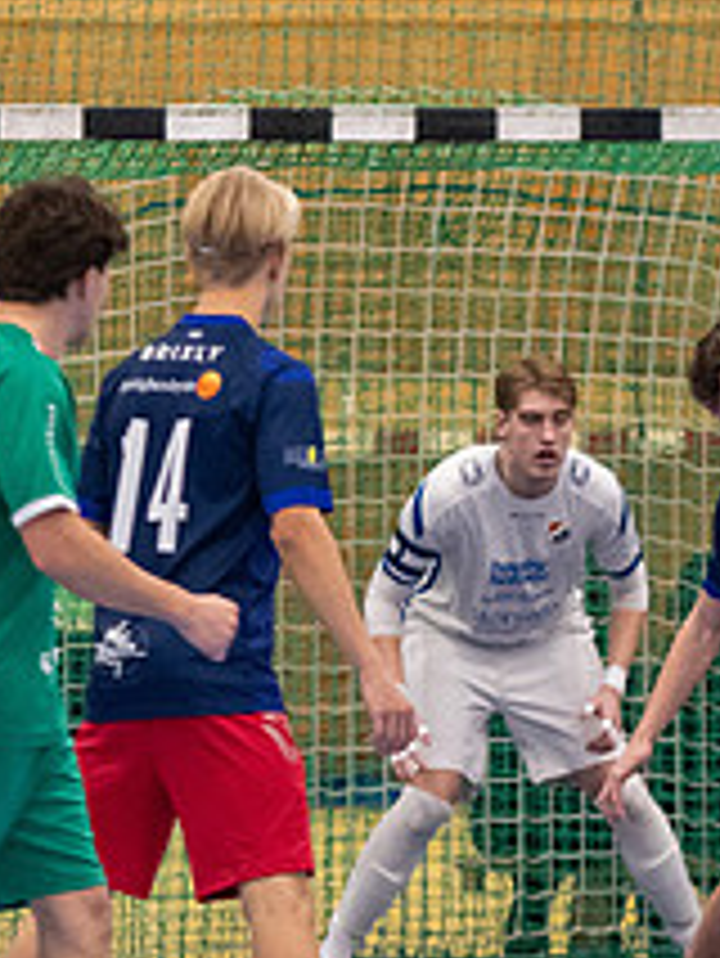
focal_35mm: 636
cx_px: 846
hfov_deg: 2.3
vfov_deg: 3.1
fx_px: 17620
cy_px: 834
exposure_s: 1/640
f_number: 3.2
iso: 4000
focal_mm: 160
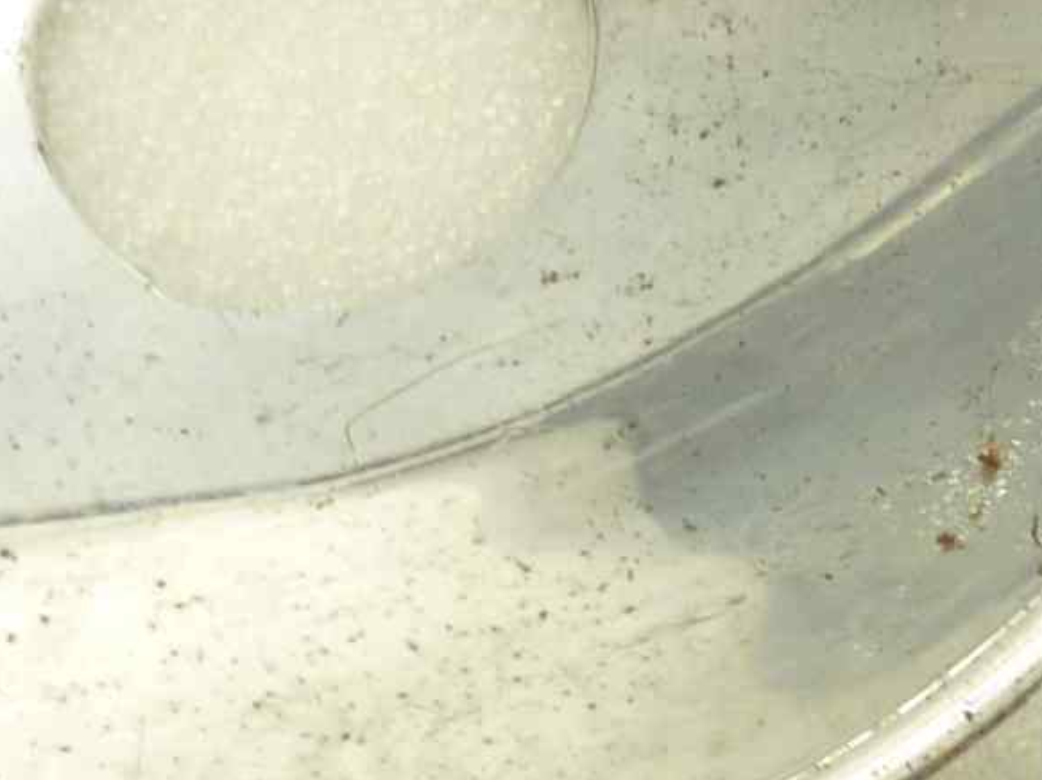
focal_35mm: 110
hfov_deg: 17.6
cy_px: 127
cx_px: 940
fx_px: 3310
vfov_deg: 13.4
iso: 80
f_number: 3.3
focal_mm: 4.1
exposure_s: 1/15
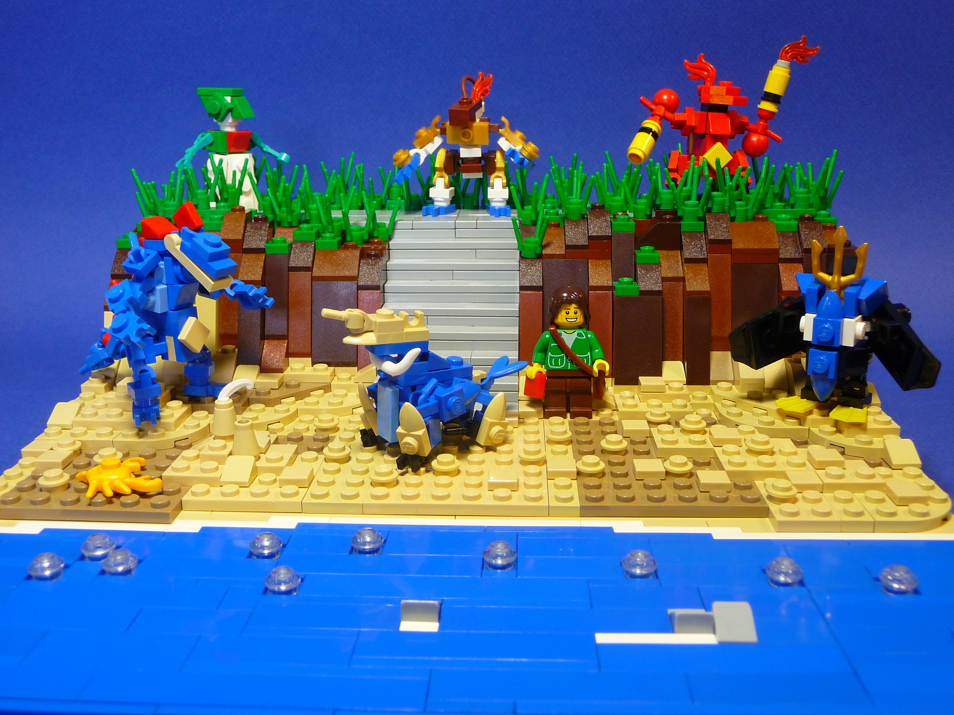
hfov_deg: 54.0
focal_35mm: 34
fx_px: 937
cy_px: 358
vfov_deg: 41.8
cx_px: 477
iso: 160
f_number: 3.6
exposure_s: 1/30
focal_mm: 5.6
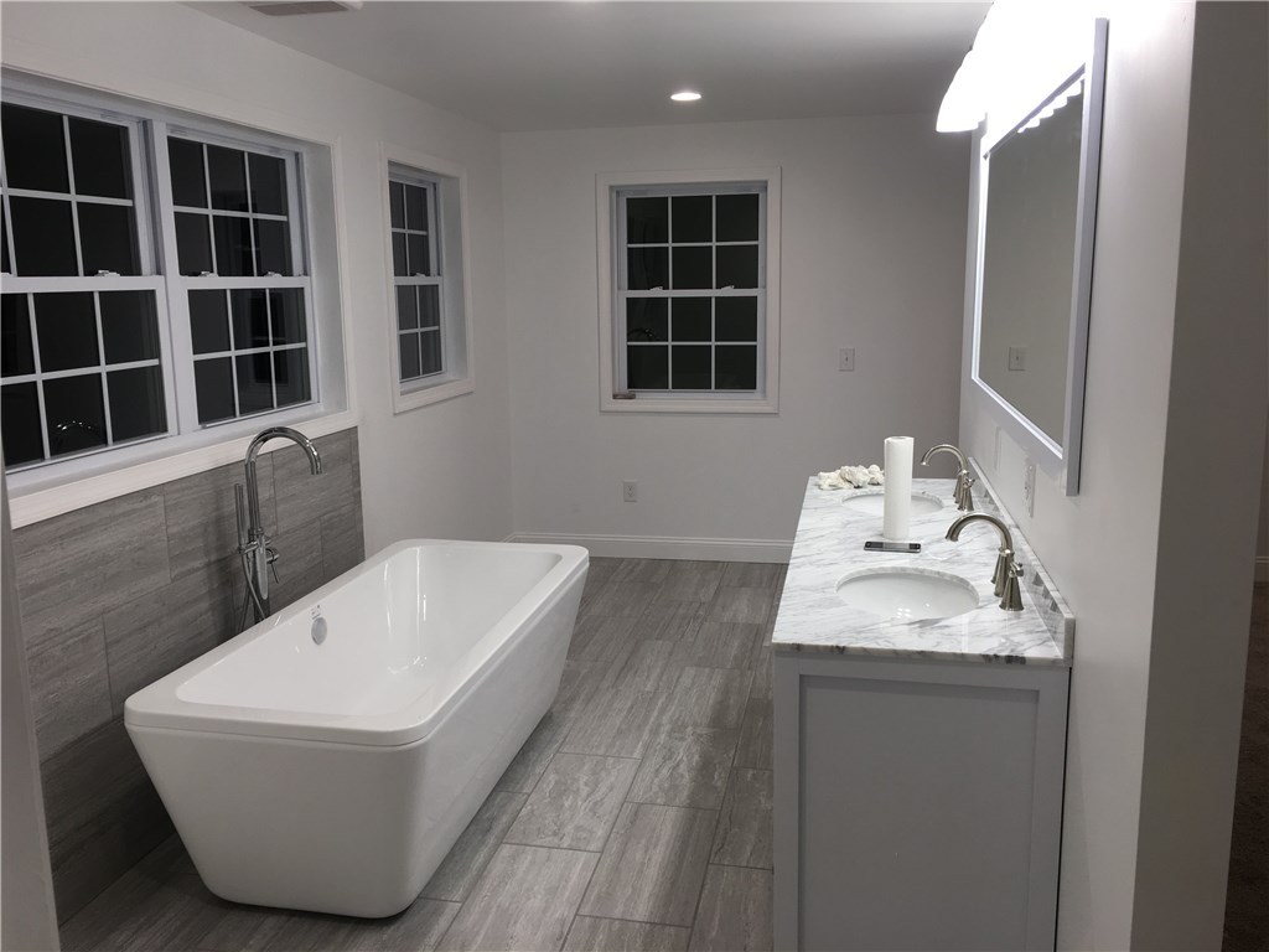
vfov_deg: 48.2
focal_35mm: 29
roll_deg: +0.8
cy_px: 476
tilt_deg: -10.5
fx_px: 1063
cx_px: 634
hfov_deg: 61.7
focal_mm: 4.15
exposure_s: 1/40
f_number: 2.2
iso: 25
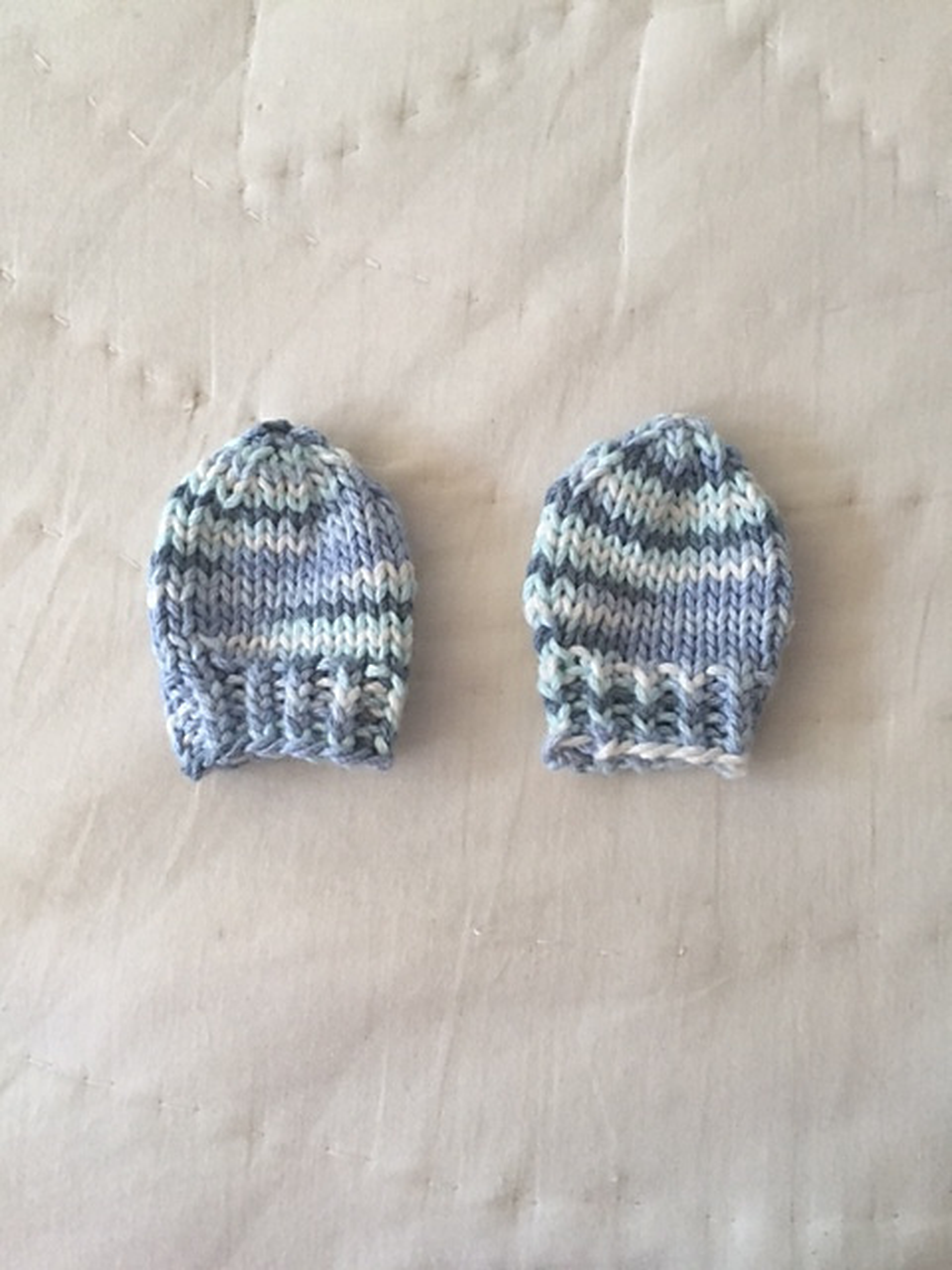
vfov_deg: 61.7
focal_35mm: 29
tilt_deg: -85.9
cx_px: 476
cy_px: 635
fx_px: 1063
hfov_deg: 48.2
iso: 160
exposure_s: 1/30
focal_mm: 4.15
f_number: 2.2
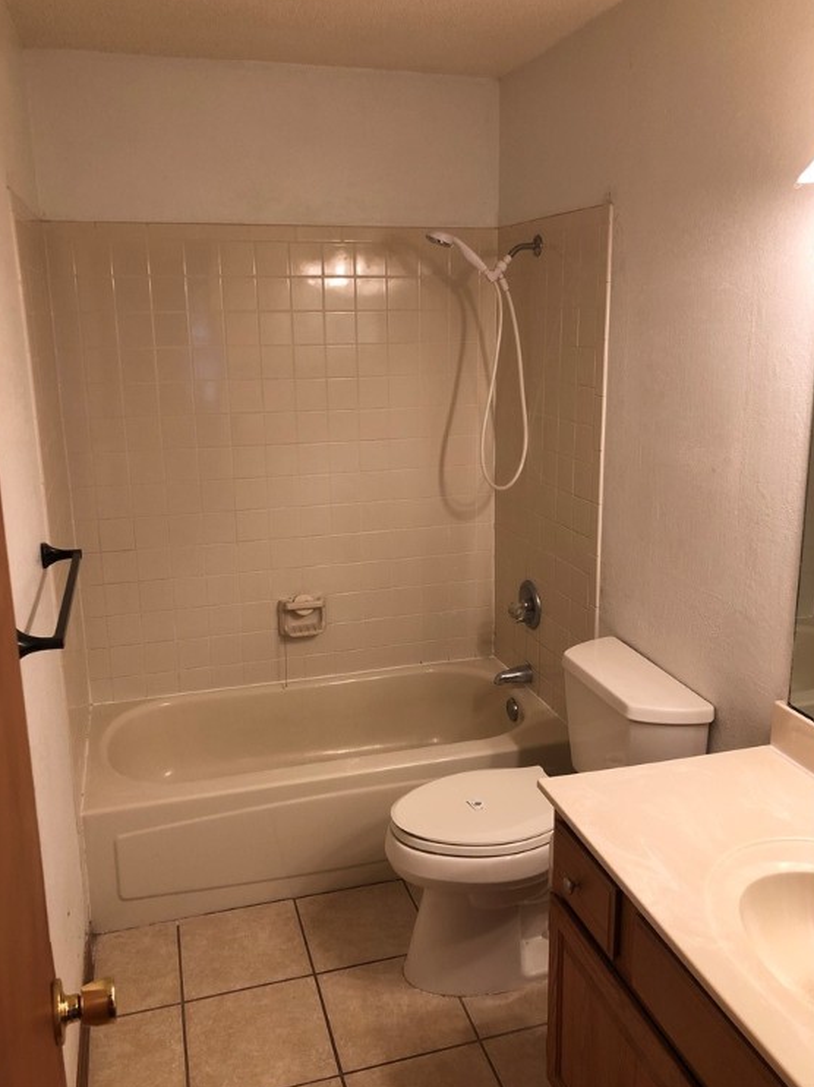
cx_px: 407
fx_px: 910
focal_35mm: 29
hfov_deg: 48.2
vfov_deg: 61.7
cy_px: 532
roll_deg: +0.1
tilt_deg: -14.2
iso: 40
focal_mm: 4
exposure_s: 1/30
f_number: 1.8
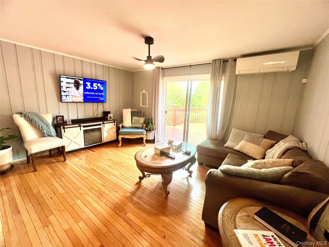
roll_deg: -1.8
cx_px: 164
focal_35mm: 13
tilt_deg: -11.0
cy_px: 124
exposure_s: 1/120
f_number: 1.8
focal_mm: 1.57
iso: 100
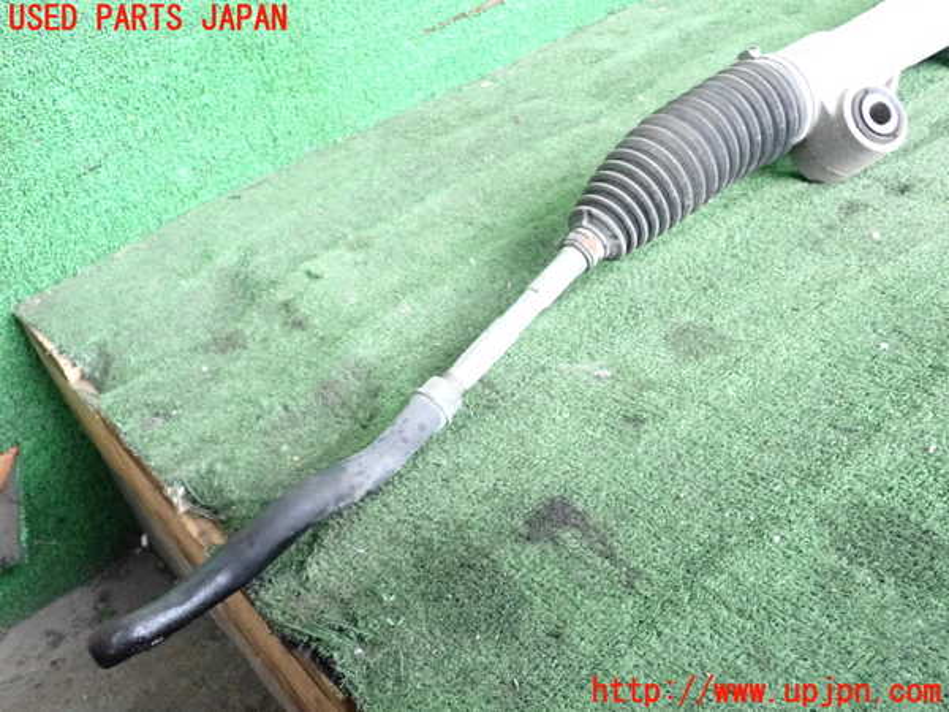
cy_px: 356
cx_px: 474
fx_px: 987
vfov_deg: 39.7
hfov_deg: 51.4
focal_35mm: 36
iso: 3200
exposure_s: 1/125
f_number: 2.5
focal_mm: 6.37
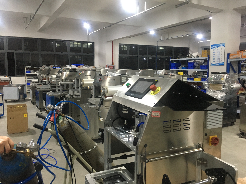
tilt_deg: -6.2
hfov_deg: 61.7
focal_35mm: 29
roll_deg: -0.5
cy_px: 92
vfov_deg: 48.2
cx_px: 123
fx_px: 206
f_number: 2.2
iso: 200
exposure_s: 1/20
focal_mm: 4.15
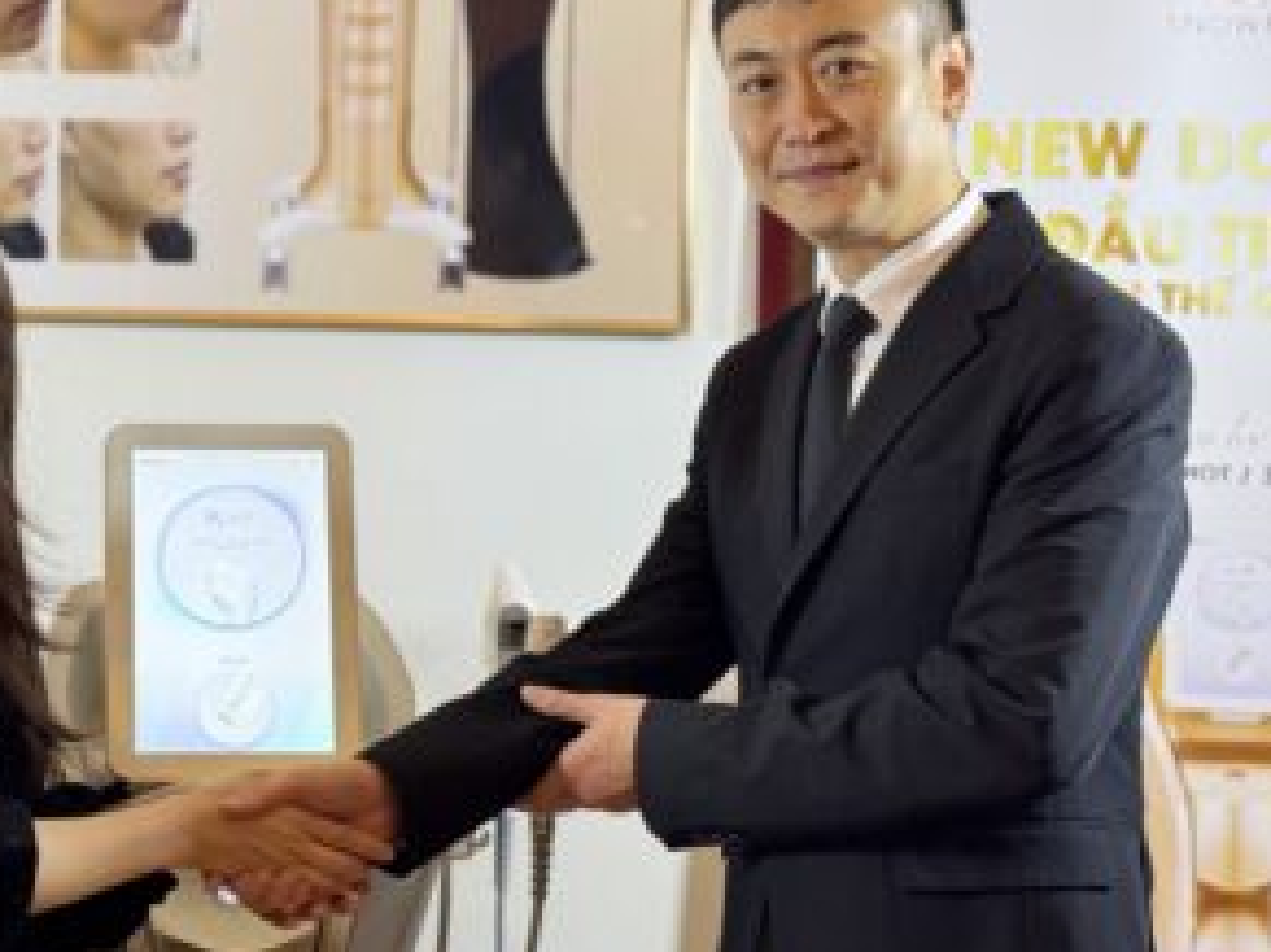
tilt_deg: -0.8
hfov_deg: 21.9
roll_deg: -0.6
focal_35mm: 88
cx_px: 229
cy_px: 341
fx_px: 3230
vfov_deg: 16.7
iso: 200
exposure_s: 1/50
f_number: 1.78
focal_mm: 6.76
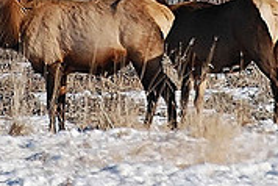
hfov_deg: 1.4
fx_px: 11337
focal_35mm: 1467
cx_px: 120
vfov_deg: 0.9
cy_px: -88
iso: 400
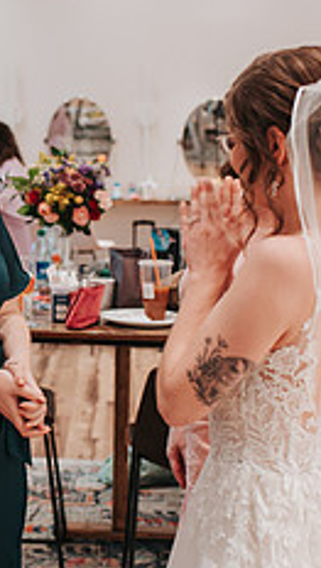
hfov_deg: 16.6
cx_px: -27
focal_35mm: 71
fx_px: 1071
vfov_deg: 29.7
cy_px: 242
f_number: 2.8
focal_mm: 35
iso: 900
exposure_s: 1/125
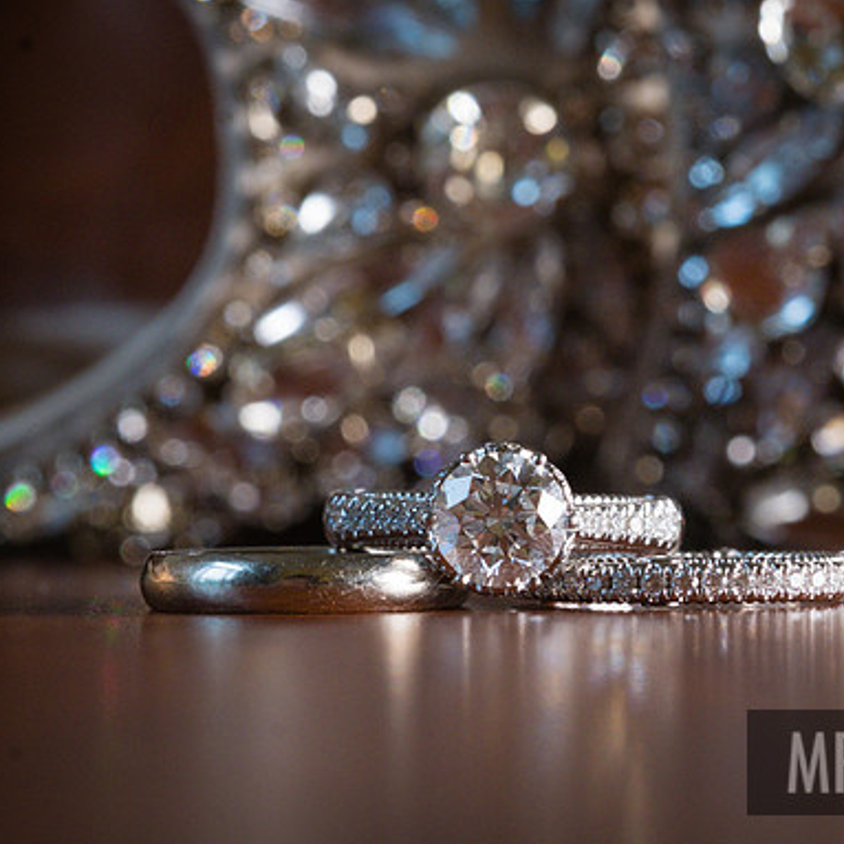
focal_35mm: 116
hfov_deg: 15.0
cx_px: 502
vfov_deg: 15.0
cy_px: 422
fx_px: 3200
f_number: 11
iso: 2000
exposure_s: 1/125
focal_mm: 60
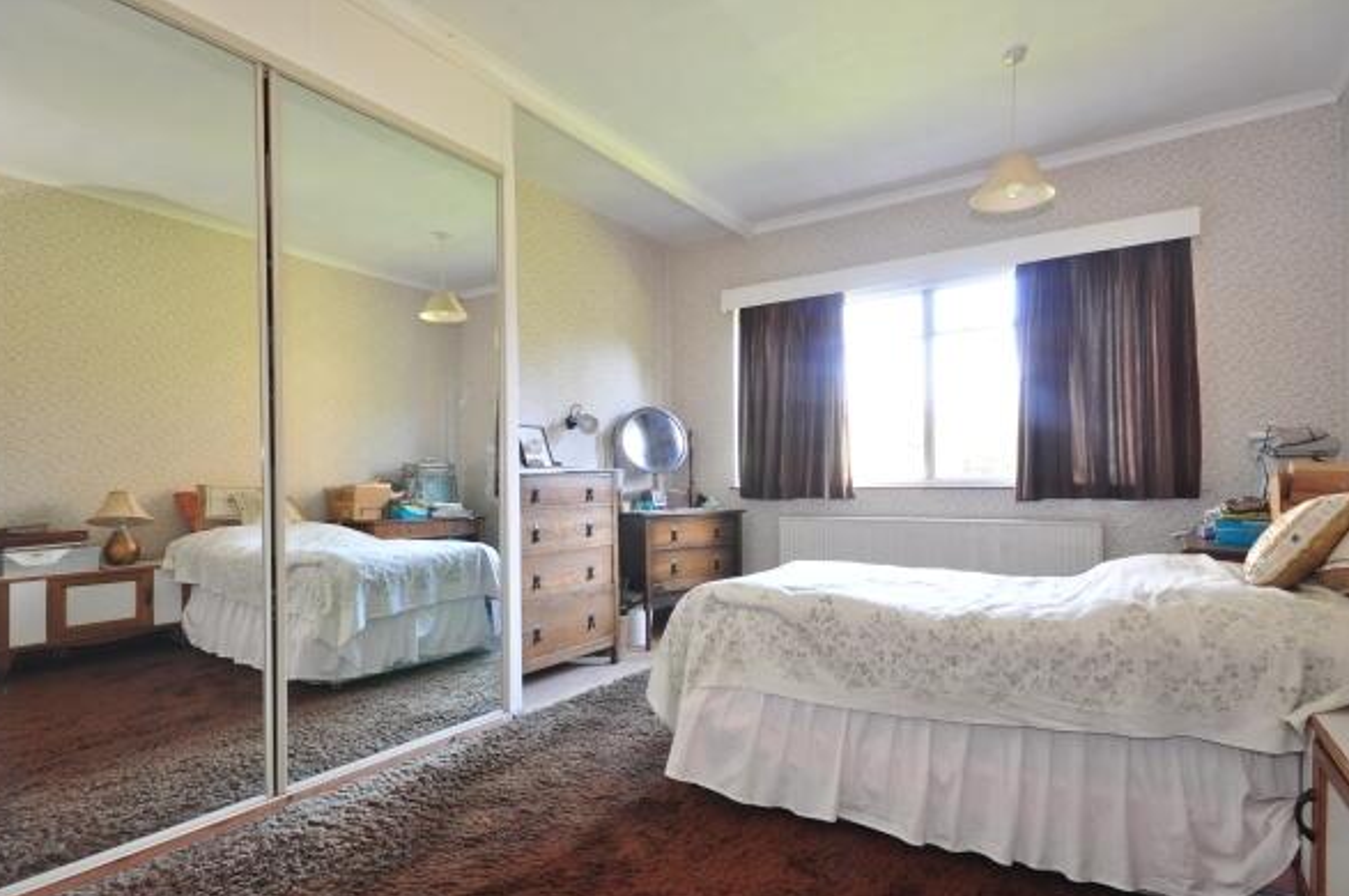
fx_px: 711
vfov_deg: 64.4
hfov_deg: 87.0
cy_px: 469
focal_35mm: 19
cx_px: 683
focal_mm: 12
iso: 200
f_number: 11
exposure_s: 1.3
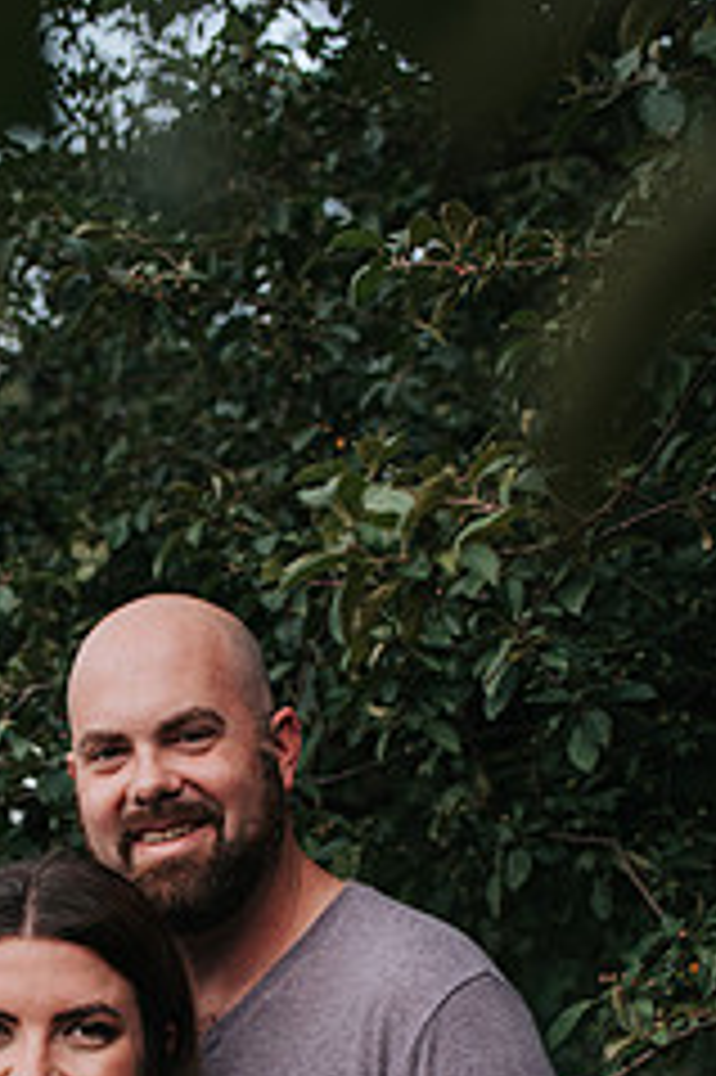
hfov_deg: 20.4
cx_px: 153
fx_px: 1972
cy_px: 999
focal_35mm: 66
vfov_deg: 29.1
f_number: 2.8
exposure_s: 1/1250
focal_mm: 35
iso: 1000
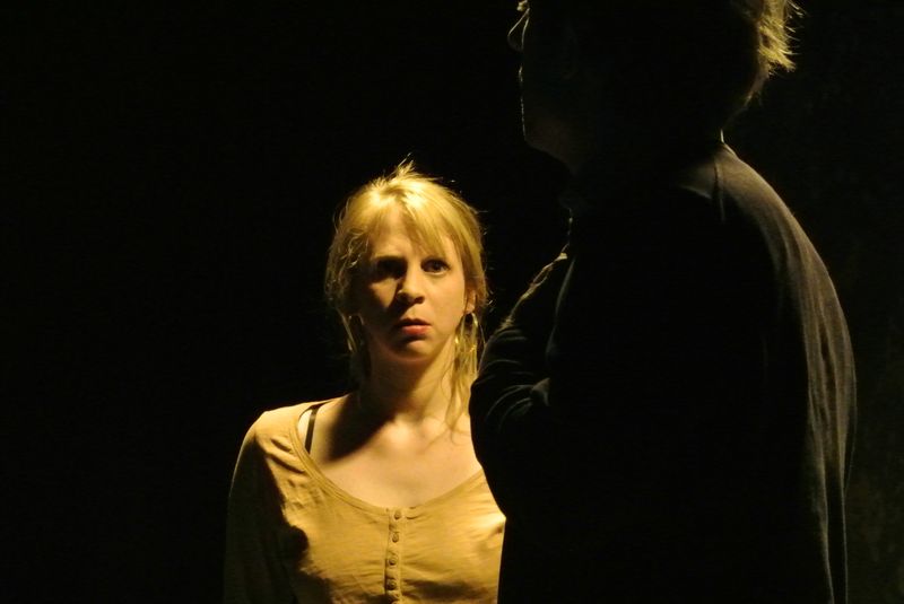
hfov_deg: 6.9
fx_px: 7465
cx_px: 452
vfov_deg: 4.6
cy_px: 302
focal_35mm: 297
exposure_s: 1/80
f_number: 13
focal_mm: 110
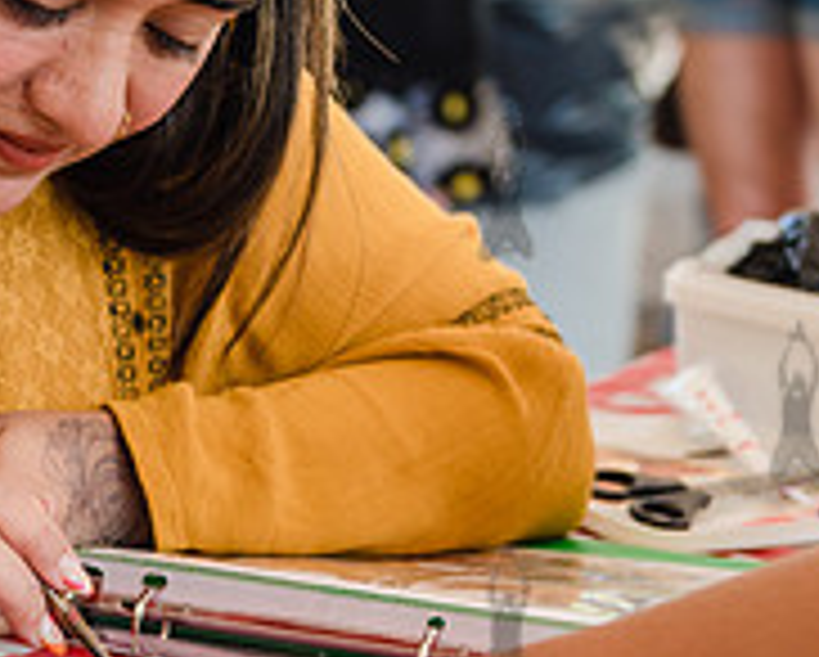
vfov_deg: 11.6
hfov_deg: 14.4
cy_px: 596
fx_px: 3203
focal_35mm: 132
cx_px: 70
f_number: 3.2
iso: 200
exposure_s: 1/125
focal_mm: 36
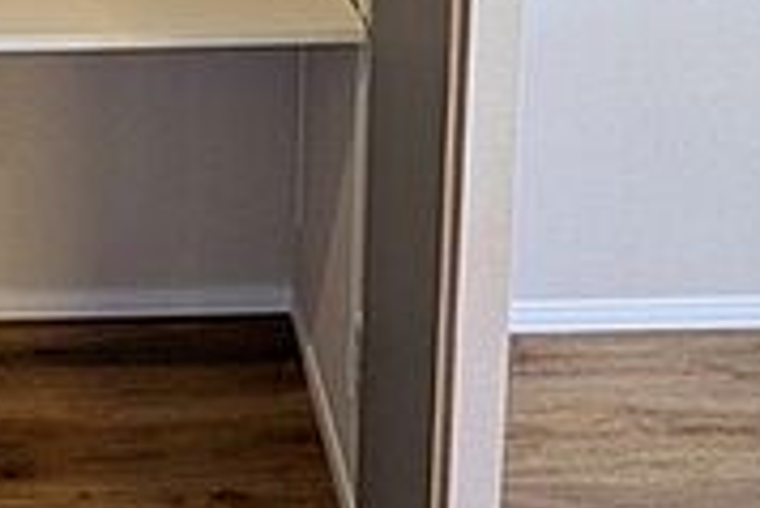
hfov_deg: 38.3
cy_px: -299
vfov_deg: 21.8
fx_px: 1035
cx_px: 120
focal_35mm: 49
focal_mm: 1.83
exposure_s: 1/40
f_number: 2.2
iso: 68
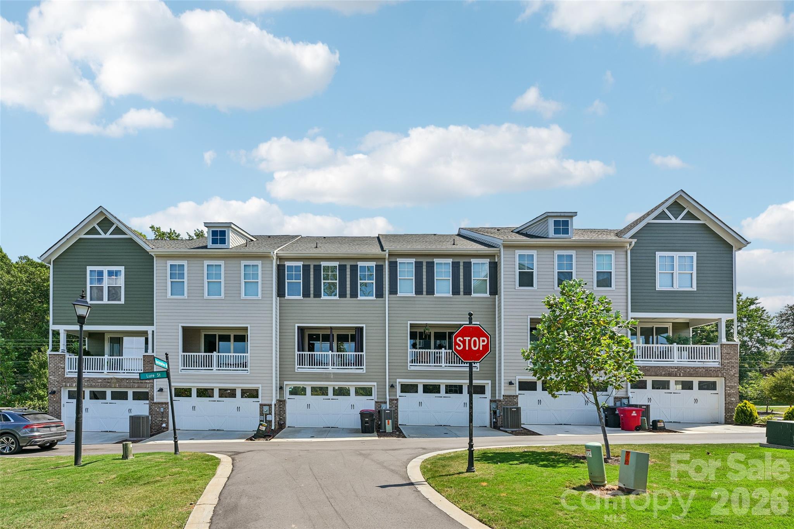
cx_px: 397
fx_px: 309
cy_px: 264
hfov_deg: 104.3
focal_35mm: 14
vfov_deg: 81.2
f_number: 8
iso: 100
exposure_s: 1/320
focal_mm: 14
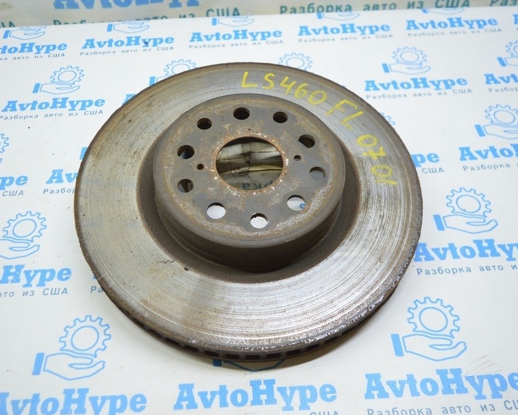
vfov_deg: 43.4
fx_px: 521
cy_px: 208
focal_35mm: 34
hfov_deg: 52.7
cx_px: 231
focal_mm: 20
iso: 400
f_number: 3.8
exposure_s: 1/50
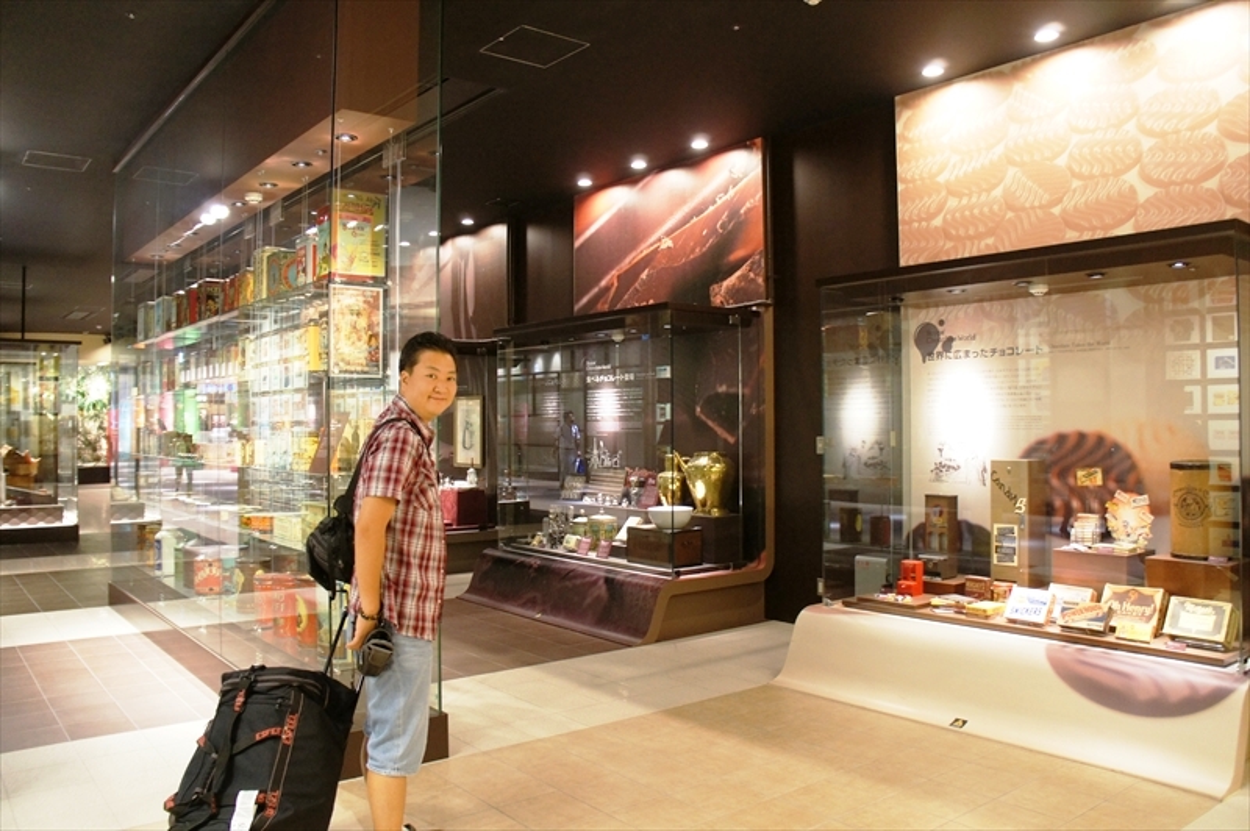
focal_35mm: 27
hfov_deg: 67.4
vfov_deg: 47.9
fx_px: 937
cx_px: 625
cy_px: 416
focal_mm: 18
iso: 1600
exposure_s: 1/50
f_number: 4
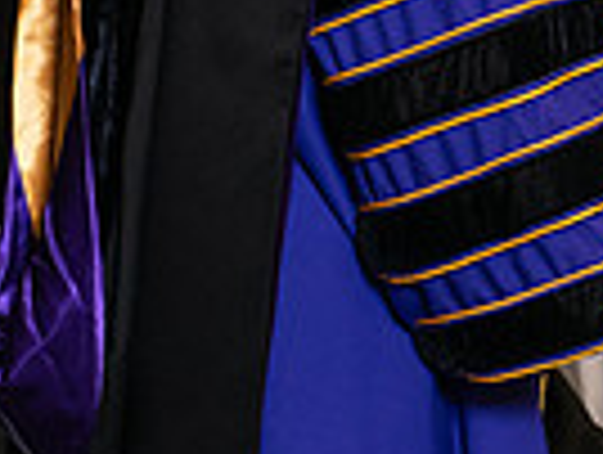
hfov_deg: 7.2
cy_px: -231
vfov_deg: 5.4
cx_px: 639
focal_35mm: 274
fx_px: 4782
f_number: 5
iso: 1600
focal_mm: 66
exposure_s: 1/125
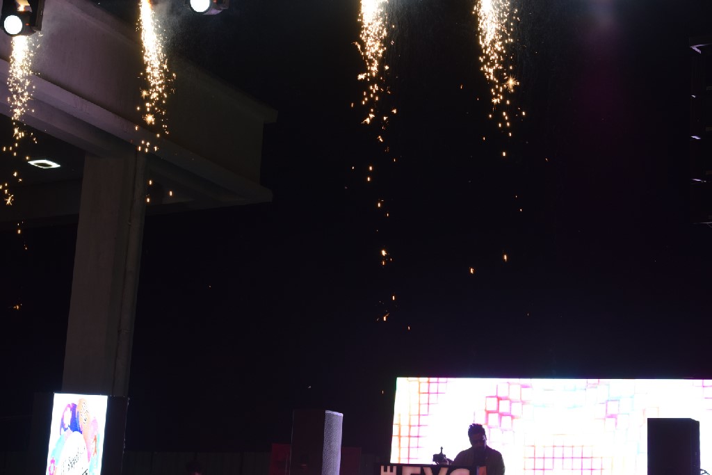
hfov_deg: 27.0
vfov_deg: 18.2
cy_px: 238
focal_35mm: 75
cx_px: 356
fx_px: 1483
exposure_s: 1/125
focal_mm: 50
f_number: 5.6
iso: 400
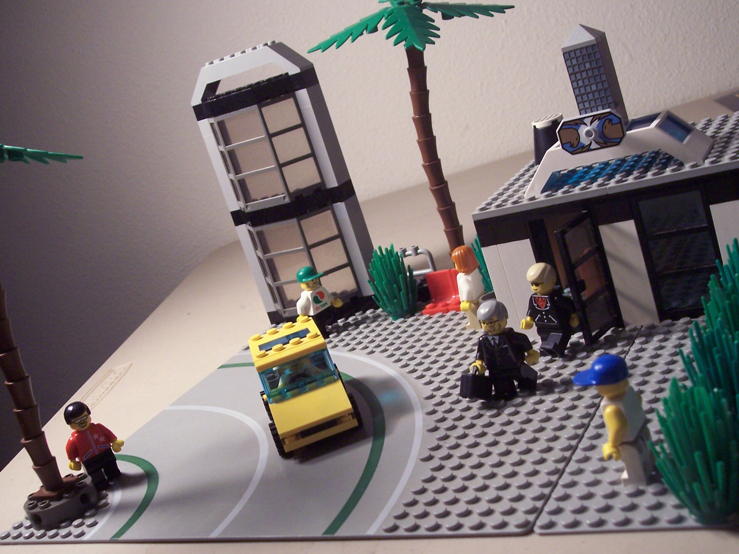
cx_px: 365
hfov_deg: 40.4
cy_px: 302
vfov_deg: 30.9
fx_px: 1003
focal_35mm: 47
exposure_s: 1/20
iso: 200
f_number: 3.4
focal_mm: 8
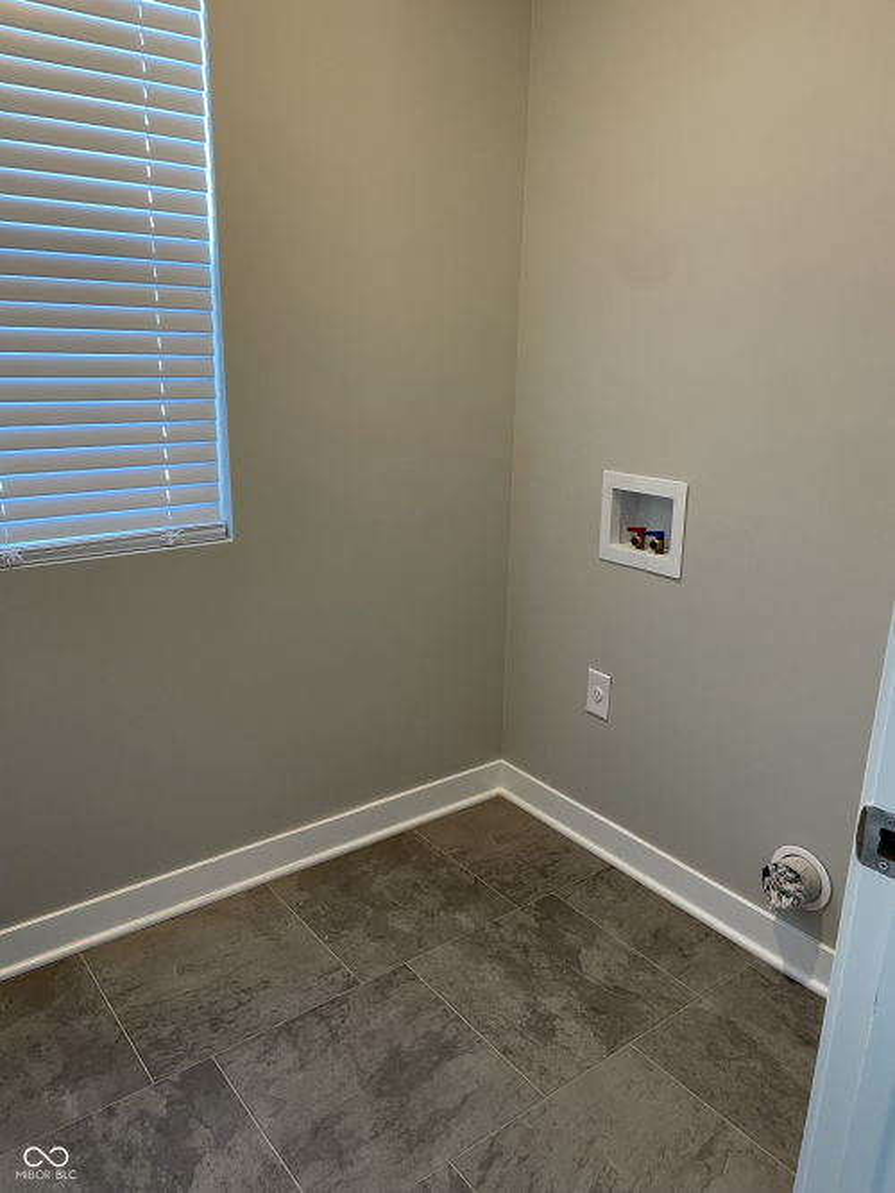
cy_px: 596
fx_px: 897
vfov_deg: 67.3
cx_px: 448
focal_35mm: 26
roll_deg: -0.9
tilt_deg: -17.2
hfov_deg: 53.0
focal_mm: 4.2
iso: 80
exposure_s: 1/60
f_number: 1.6
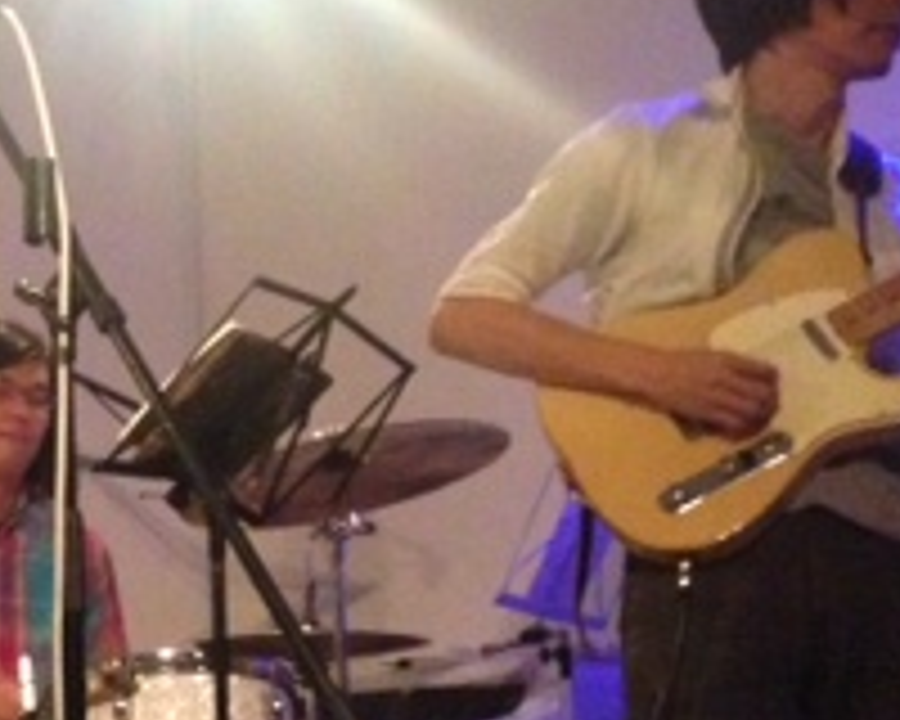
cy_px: 468
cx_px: -369
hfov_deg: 17.2
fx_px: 2744
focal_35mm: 103
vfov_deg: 14.9
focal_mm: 4.13
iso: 800
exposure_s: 1/15
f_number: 2.4
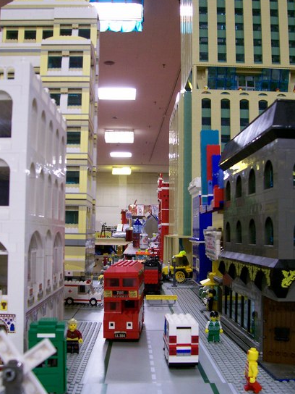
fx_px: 455
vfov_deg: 46.8
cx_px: 134
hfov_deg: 35.9
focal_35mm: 40
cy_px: 198
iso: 160
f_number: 2.7
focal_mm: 5.6
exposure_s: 1/12.5
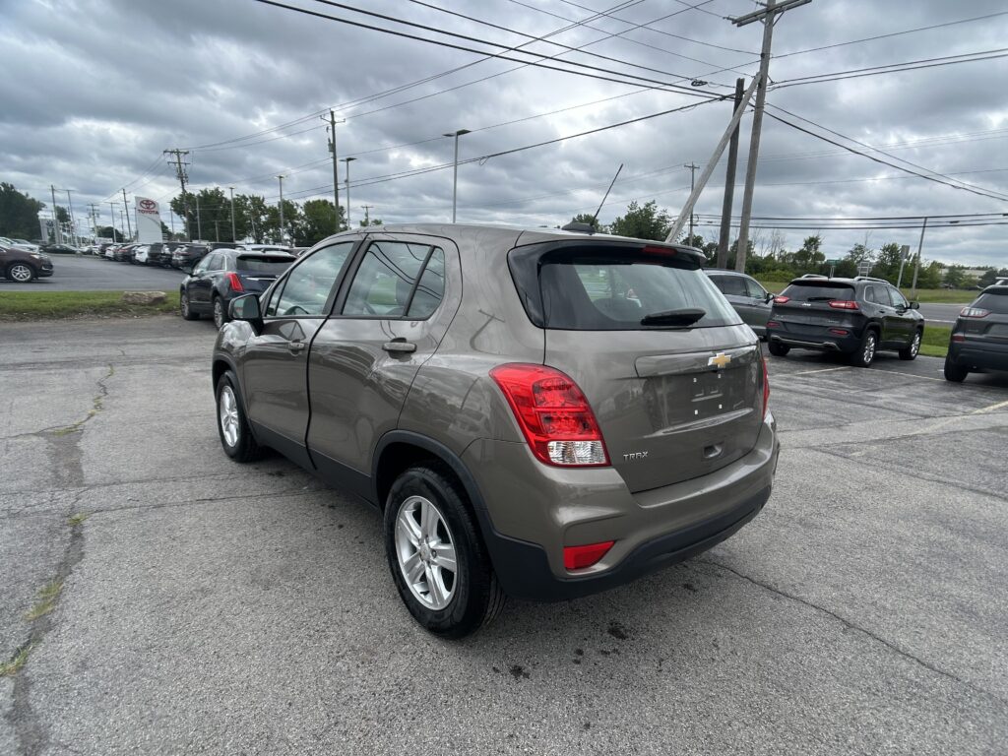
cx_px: 504
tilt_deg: -11.8
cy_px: 378
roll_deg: -1.8
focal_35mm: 26
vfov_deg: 53.1
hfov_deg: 67.3
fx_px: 757
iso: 50
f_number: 1.5
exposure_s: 1/2915
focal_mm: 5.7
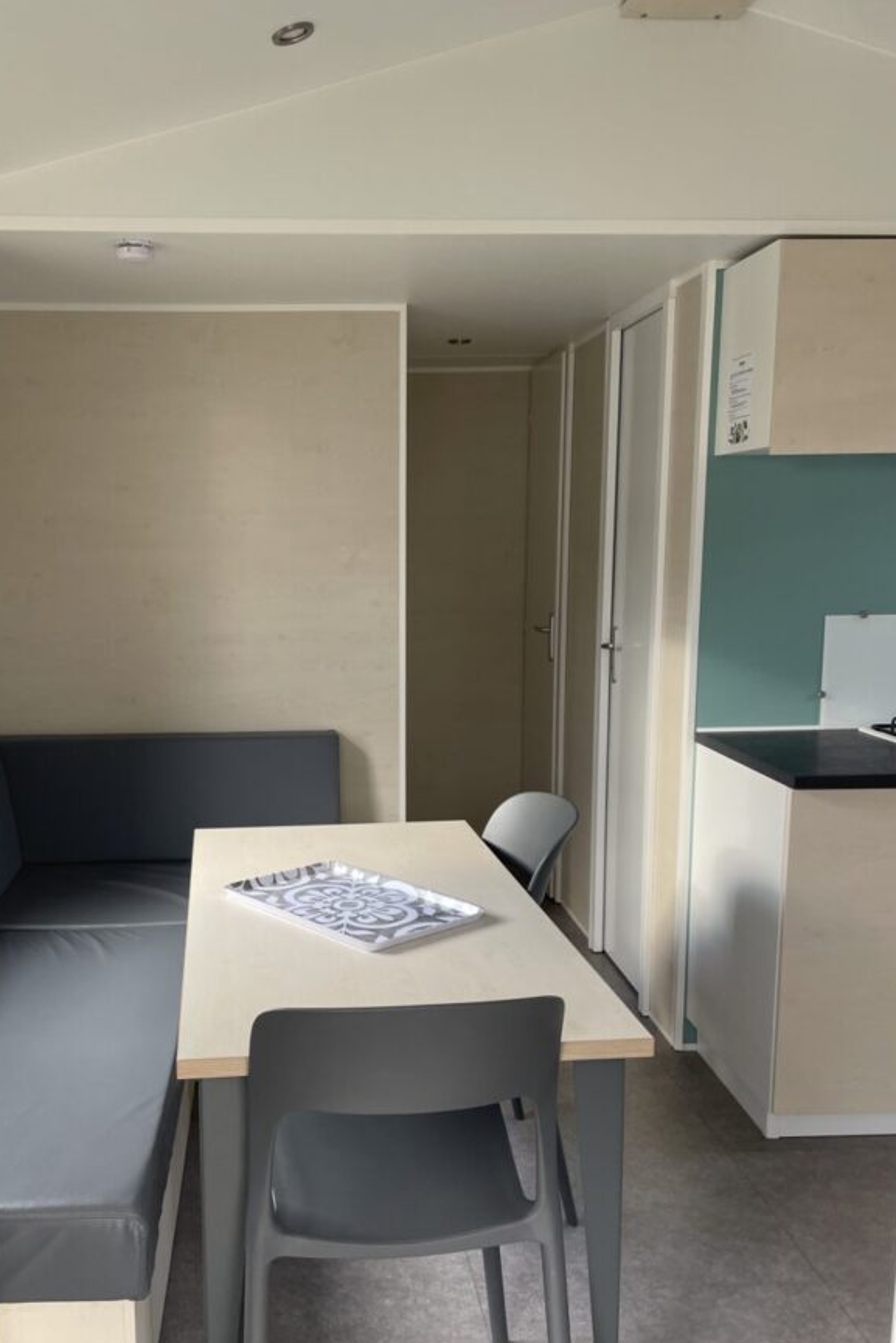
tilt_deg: -10.1
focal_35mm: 32
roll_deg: +0.6
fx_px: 1194
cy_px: 744
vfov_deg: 58.6
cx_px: 340
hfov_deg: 40.9
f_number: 1.6
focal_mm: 4.2
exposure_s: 1/121
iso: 64
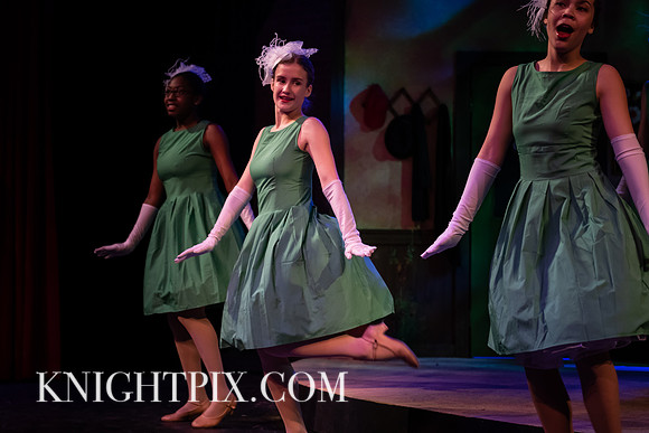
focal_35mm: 80
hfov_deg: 25.4
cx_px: 289
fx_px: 1440
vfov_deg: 17.1
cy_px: 219
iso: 1400
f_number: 2.8
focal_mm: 70
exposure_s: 1/200
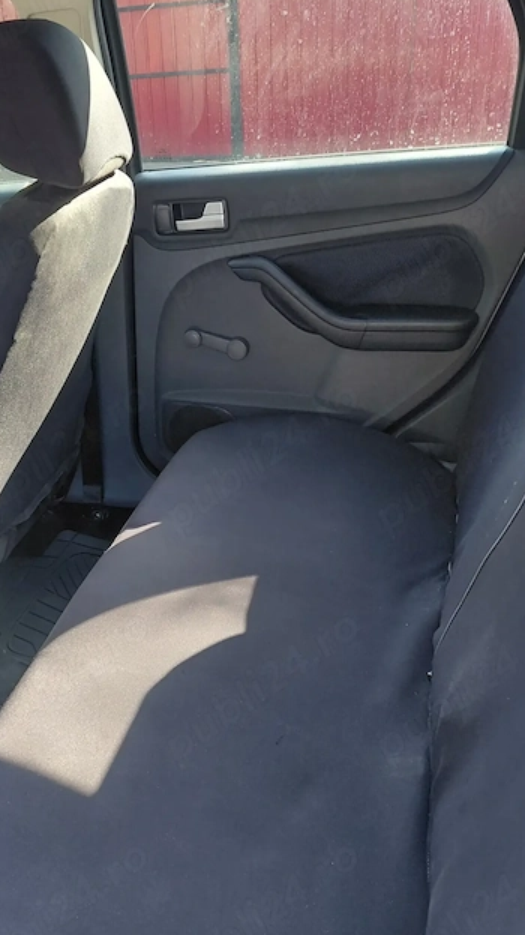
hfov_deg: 33.3
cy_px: 507
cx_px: 156
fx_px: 867
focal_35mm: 35
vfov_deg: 56.6
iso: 125
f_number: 1.8
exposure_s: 1/120
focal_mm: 4.69
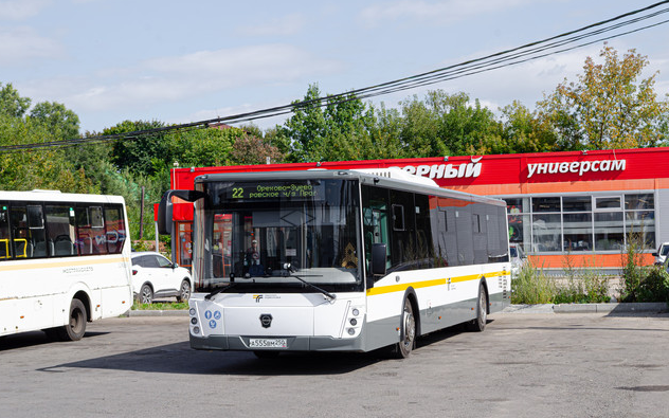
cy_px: 219
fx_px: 1240
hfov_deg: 30.2
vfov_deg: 19.1
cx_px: 331
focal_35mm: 68
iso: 500
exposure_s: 1/800
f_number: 11
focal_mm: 44
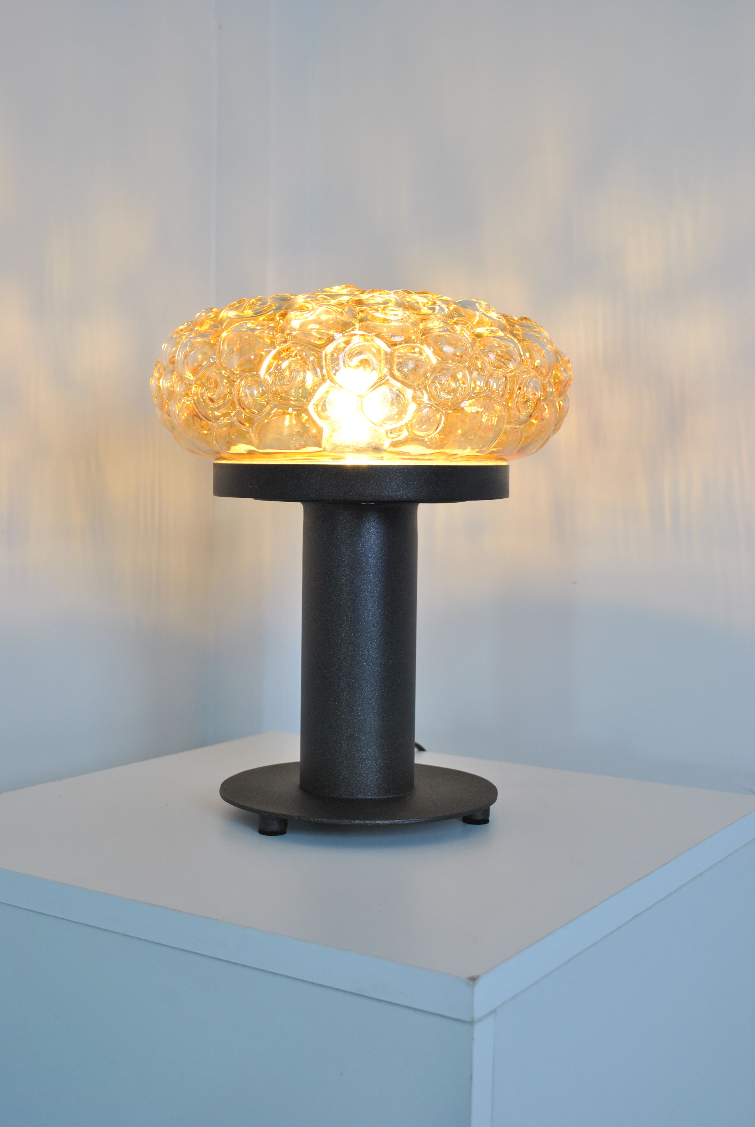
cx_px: 378
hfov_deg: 29.9
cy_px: 564
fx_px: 1411
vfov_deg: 43.6
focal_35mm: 45
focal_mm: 30
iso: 200
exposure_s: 1/40
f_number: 6.3
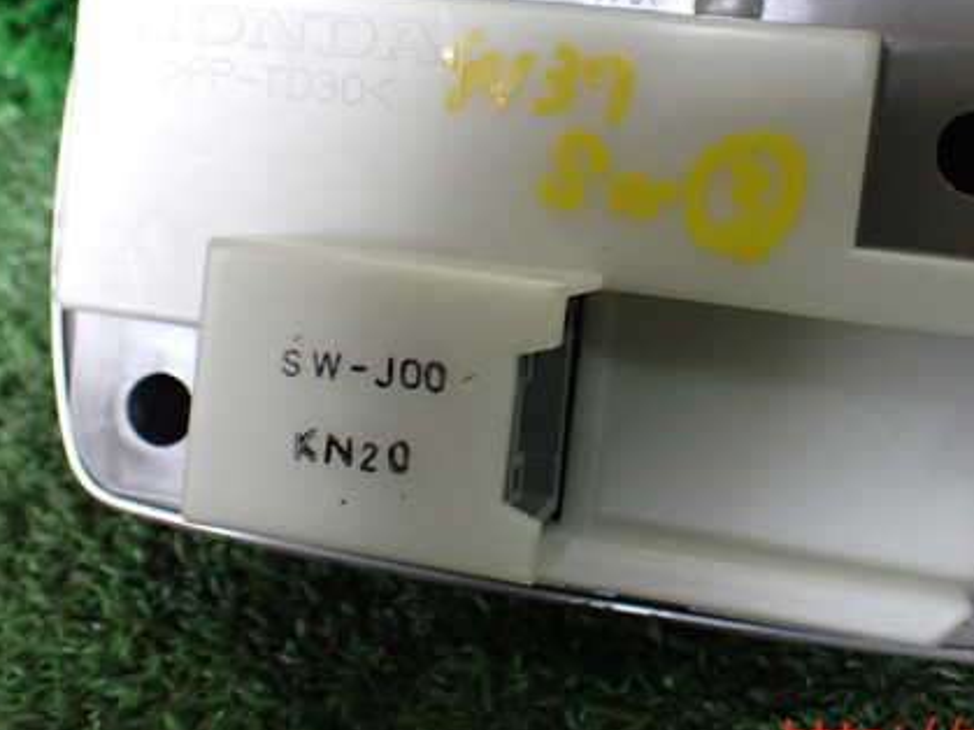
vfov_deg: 33.3
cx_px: 611
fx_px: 1210
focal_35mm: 43
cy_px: 249
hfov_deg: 43.5
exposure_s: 1/125
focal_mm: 5.4
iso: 640
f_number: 2.3
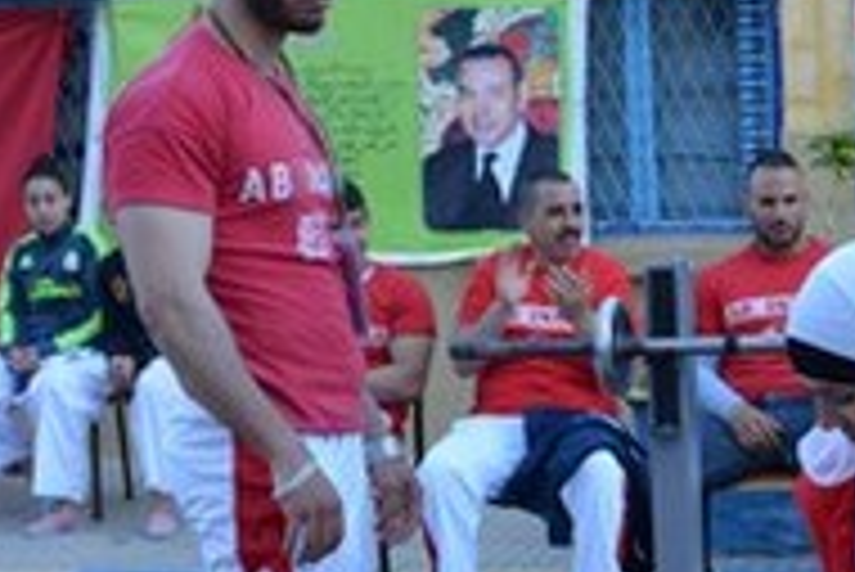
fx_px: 2401
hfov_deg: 19.4
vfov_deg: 13.4
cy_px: 538
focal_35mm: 101
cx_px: 918
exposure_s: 1/125
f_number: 5.6
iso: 200
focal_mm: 20
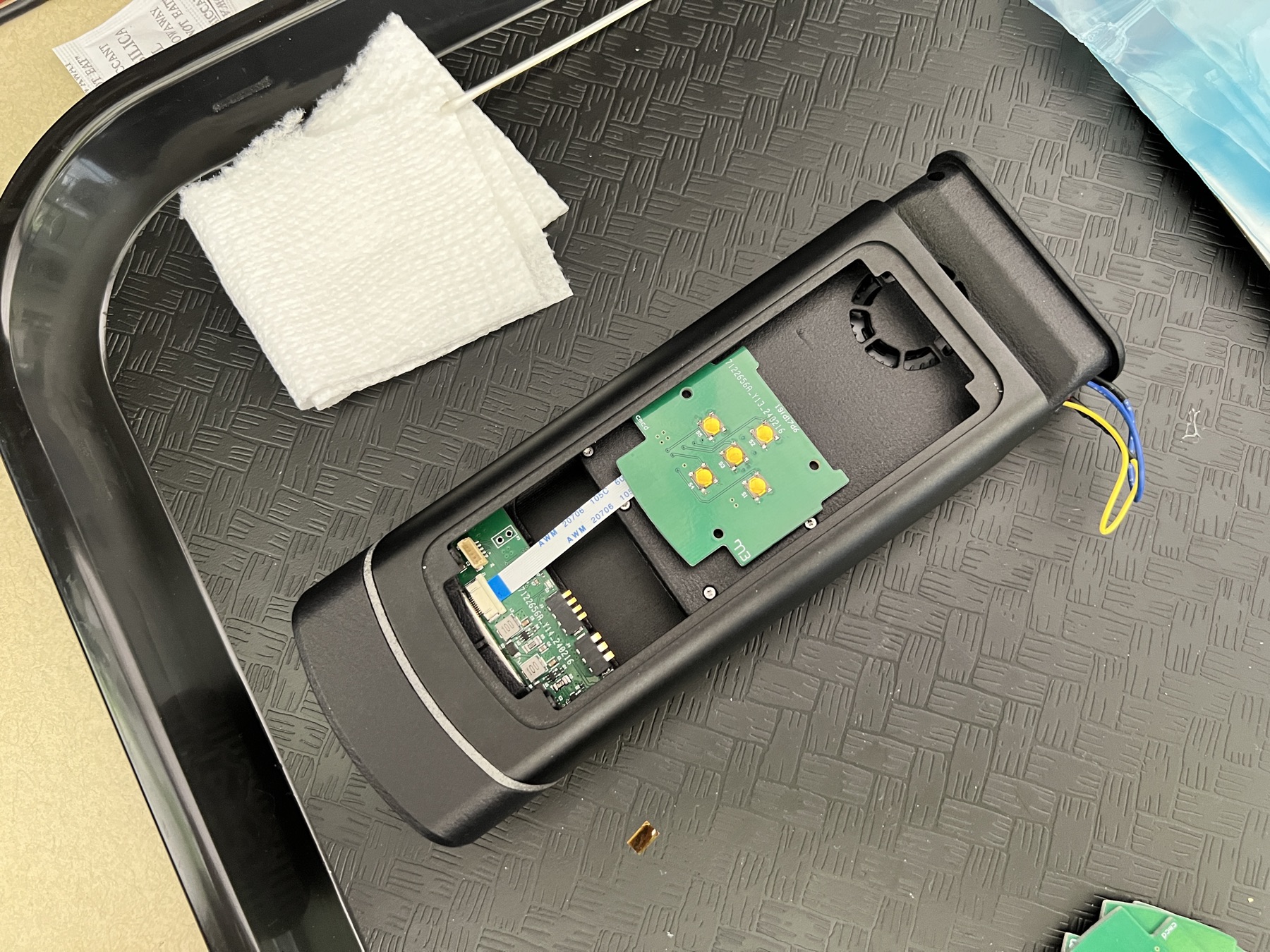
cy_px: 476
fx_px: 954
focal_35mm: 26
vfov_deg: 53.1
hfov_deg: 67.3
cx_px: 635
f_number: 1.5
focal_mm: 5.7
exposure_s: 1/60
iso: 500
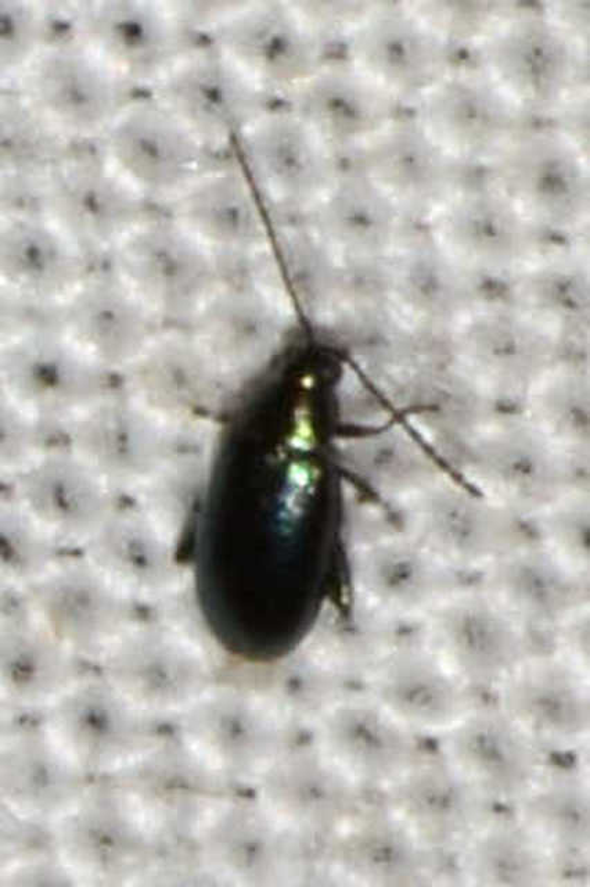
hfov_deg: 9.1
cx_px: 295
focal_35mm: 150
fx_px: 3691
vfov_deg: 13.7
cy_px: 444
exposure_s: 1/200
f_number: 20
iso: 100
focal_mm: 100
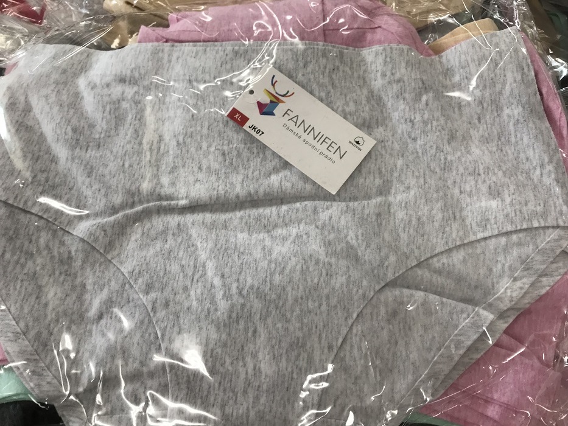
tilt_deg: -72.4
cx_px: 284
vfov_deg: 49.8
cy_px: 213
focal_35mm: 28
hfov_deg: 63.4
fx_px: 459
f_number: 1.8
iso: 32
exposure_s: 1/100
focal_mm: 3.99
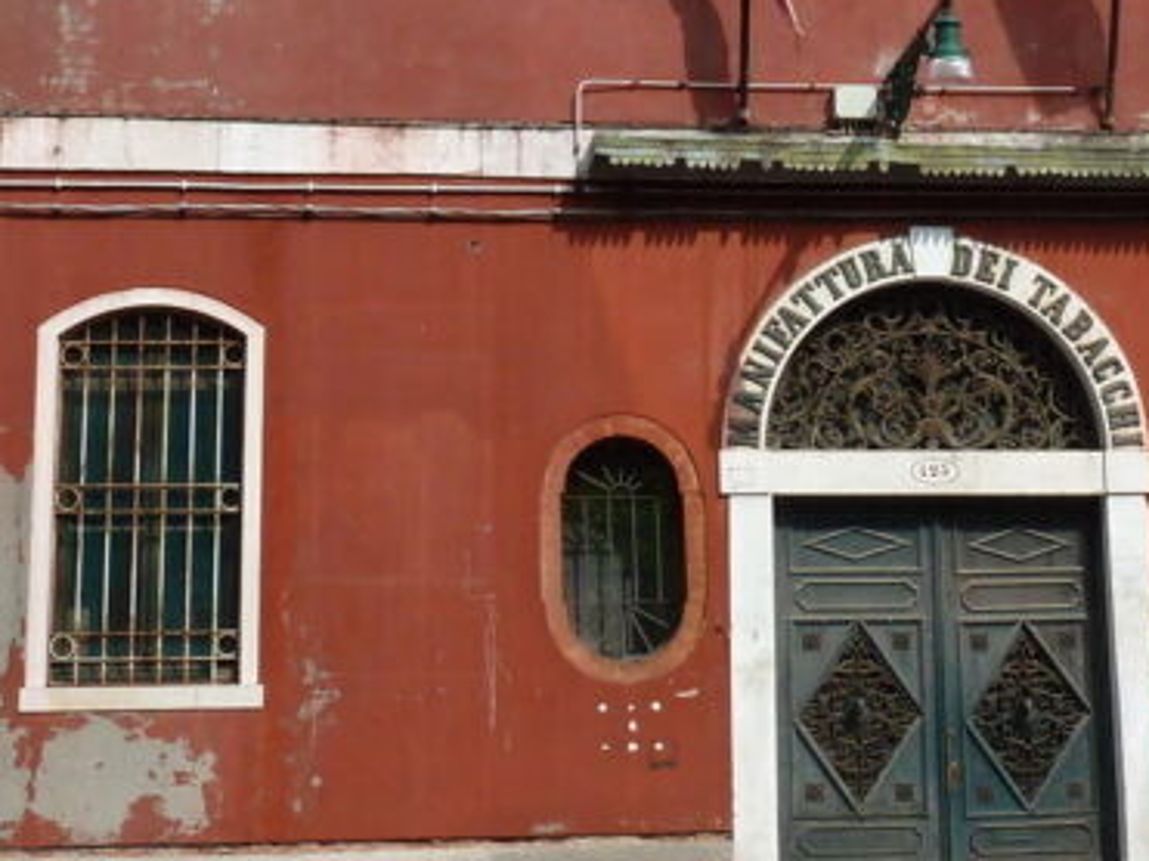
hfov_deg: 28.0
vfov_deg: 21.0
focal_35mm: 69
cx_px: 743
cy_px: 167
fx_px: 2290
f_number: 4.5
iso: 80
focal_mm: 4.1
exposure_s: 1/400
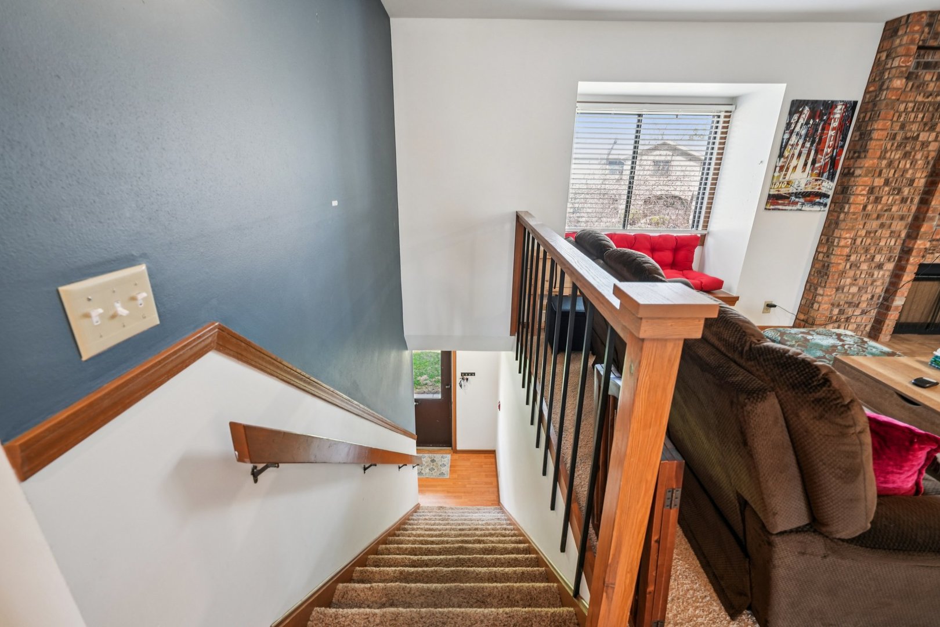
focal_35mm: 16
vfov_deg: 73.7
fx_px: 418
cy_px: 314
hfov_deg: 96.7
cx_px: 470
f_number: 6.3
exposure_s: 1/20
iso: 320
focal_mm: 16
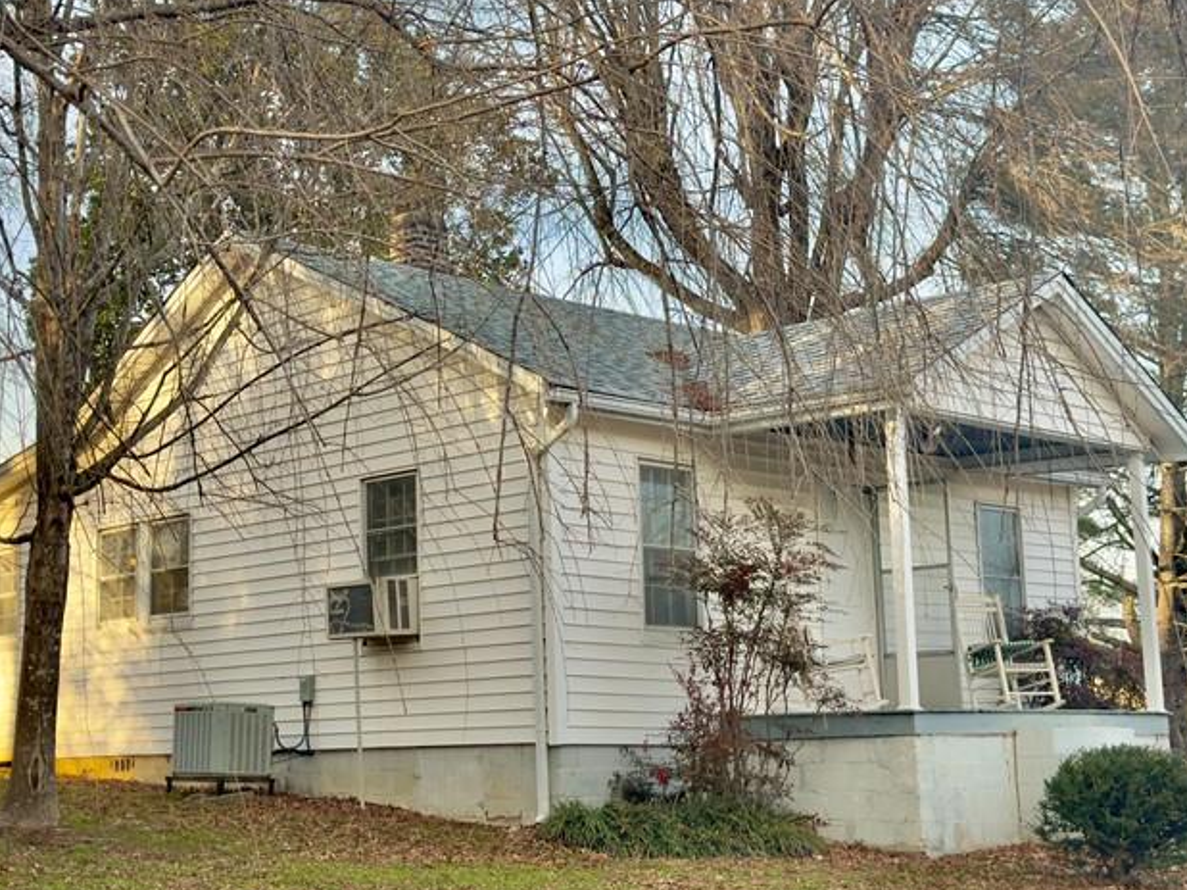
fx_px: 1988
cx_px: 413
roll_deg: +0.7
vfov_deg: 25.2
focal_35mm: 58
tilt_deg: +8.3
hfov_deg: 33.0
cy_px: 484
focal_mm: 6.86
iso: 100
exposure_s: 1/707
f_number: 1.78
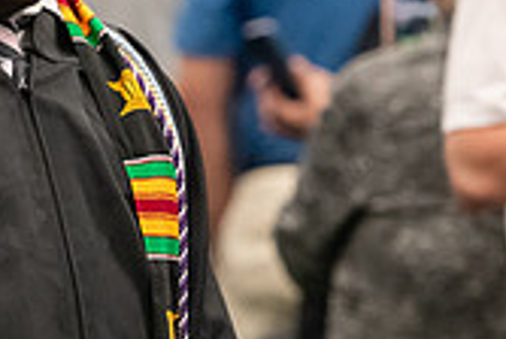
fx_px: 6350
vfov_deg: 3.1
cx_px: -9
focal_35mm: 451
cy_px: 35
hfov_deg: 4.6
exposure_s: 1/200
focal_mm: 130
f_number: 3.2
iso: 3200
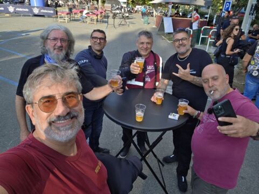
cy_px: 97
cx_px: 130
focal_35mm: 25
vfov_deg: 54.9
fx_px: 187
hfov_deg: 69.4
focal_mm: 3.3
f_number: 2.2
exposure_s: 1/200
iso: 25
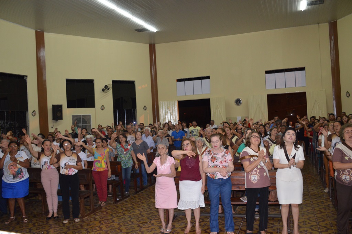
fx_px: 293
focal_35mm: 30
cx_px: 176
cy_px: 117
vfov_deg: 43.5
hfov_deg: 62.0
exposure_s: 1/60
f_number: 3.5
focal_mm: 20
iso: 1000
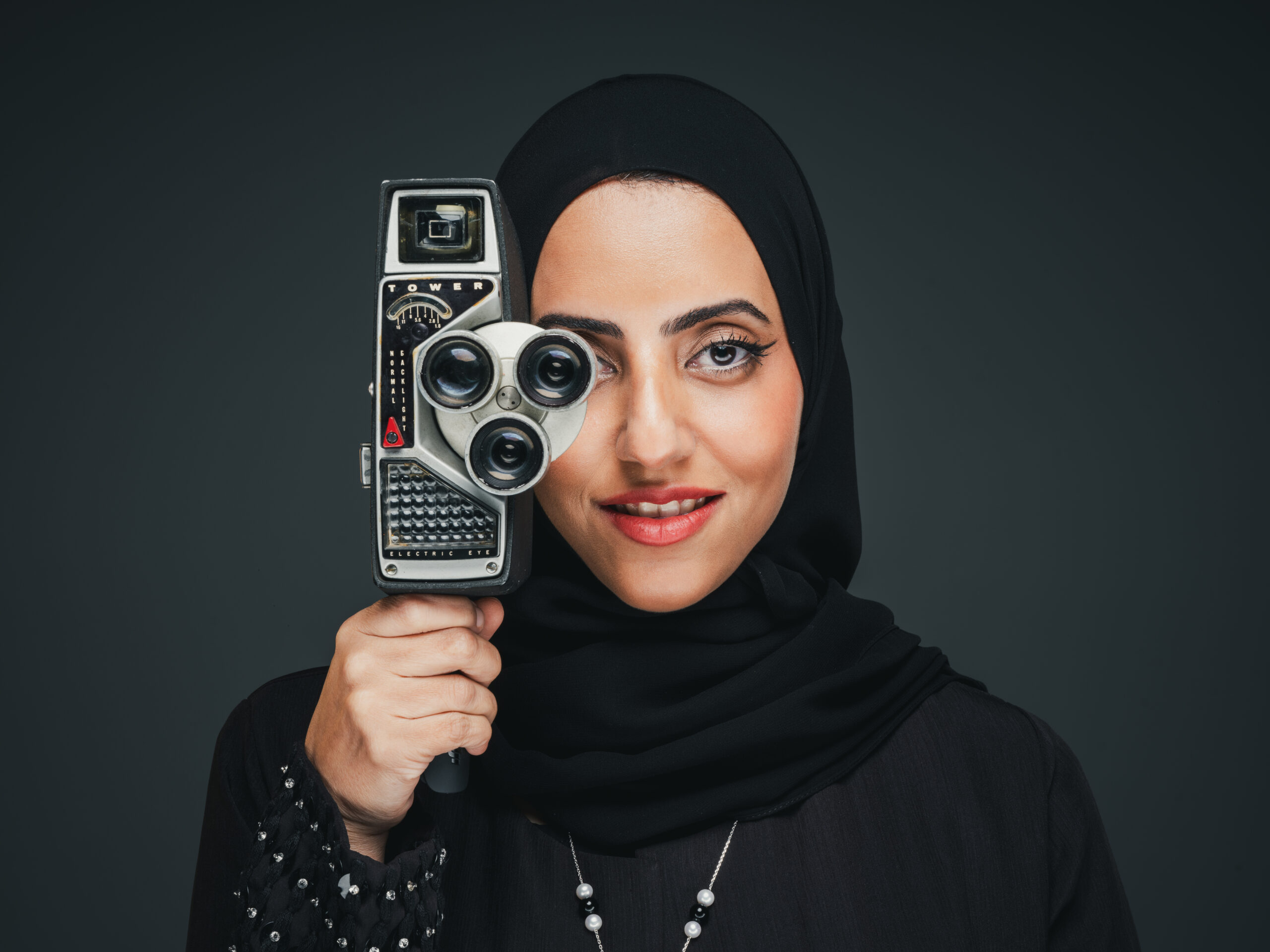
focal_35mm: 95
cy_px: 476
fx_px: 3485
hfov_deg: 20.7
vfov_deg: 15.6
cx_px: 635
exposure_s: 1/125
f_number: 26
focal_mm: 120
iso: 100
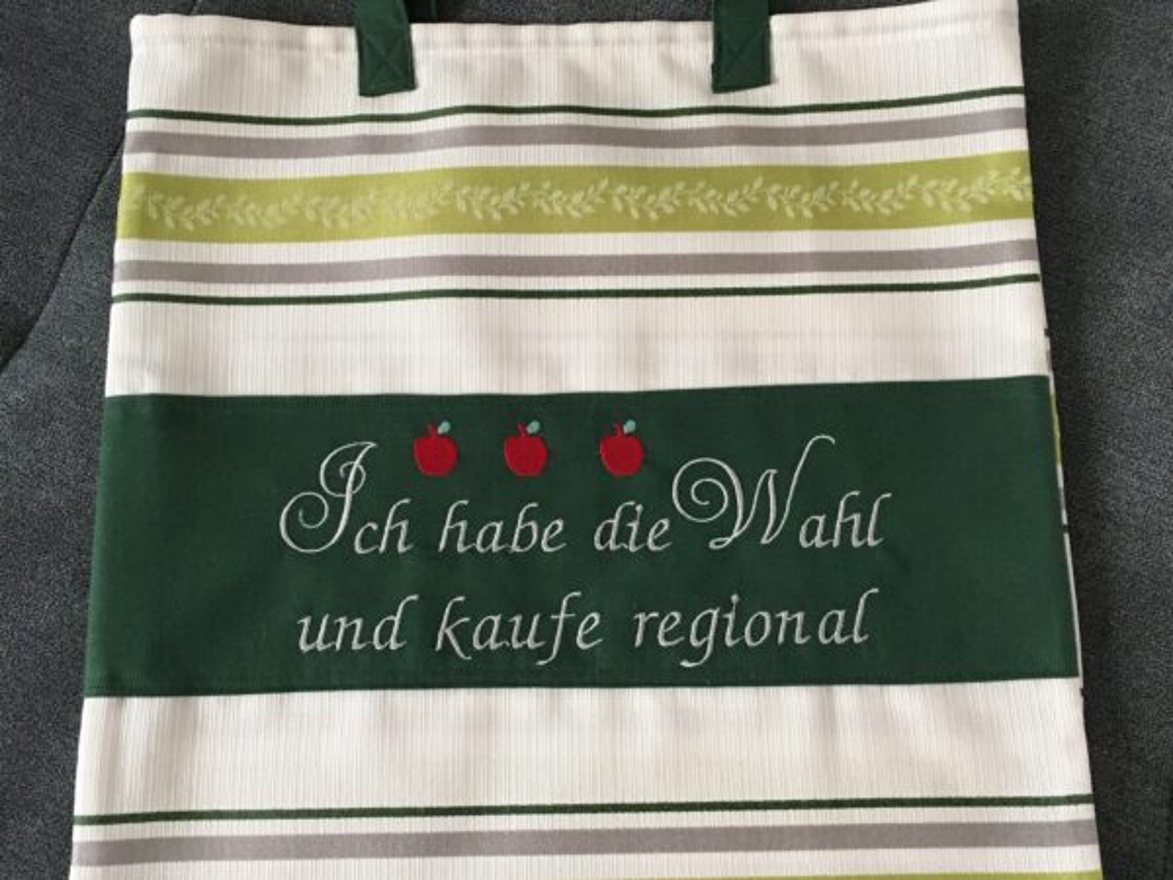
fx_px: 983
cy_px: 440
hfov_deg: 61.7
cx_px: 586
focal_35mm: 29
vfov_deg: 48.2
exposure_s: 1/33
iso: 160
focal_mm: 4.15
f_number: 2.2
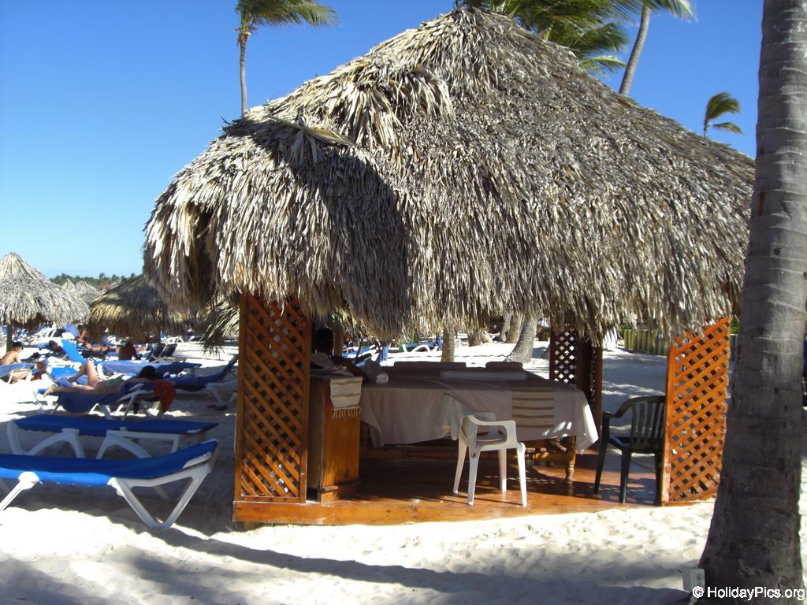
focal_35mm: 38
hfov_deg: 49.0
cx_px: 404
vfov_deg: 37.7
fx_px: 886
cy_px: 302
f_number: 2.7
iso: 64
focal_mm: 6.2
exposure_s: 1/1000
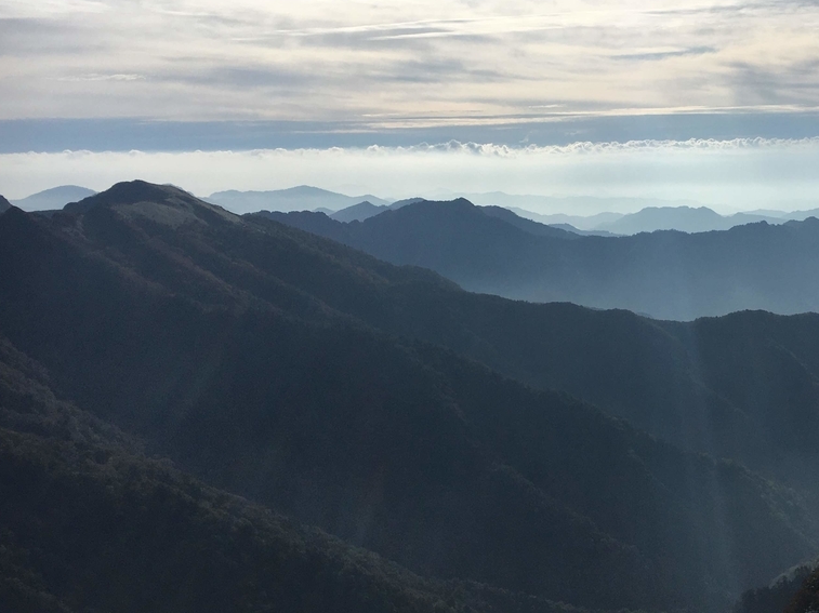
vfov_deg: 31.5
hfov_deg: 40.0
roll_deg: +1.9
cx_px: 620
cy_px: 334
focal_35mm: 46
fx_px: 1088
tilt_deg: -9.2
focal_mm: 4.15
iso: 25
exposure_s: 1/5128
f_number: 2.2
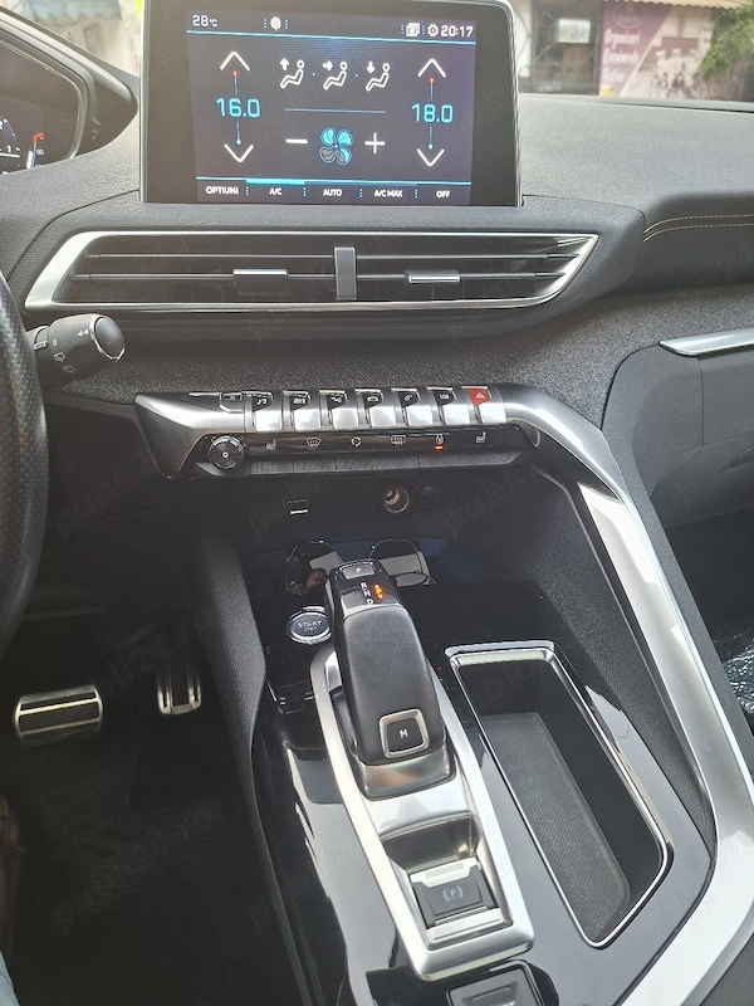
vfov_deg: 73.9
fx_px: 668
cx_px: 377
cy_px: 503
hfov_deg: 58.9
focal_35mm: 23
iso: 250
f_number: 1.8
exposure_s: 1/50
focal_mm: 5.54
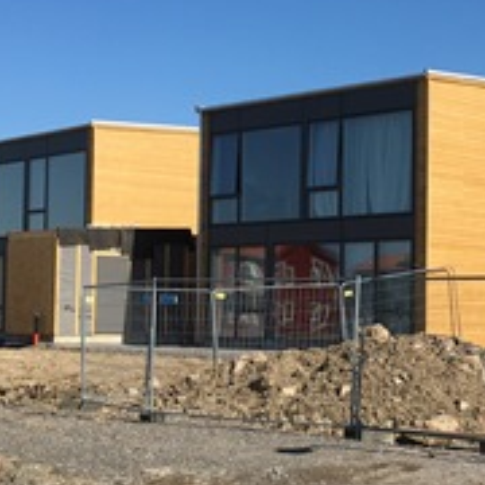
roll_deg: -1.2
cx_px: 309
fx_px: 1363
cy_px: 248
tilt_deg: +3.8
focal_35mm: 86
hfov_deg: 20.1
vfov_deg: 20.2
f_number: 2.2
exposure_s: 1/1972
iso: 25
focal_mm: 4.15
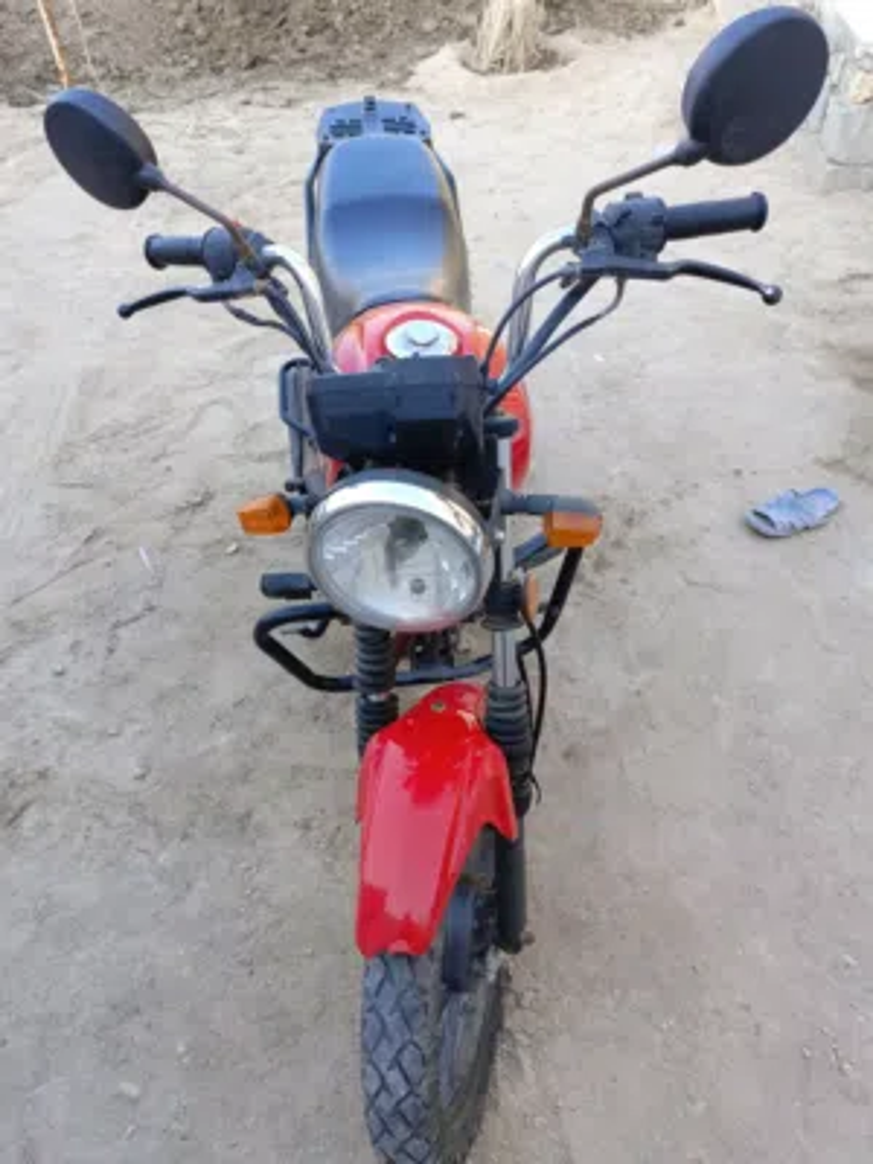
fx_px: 807
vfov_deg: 71.6
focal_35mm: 24
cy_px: 582
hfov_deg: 56.8
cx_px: 436
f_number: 1.7
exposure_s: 1/99.9
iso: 61
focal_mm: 5.25
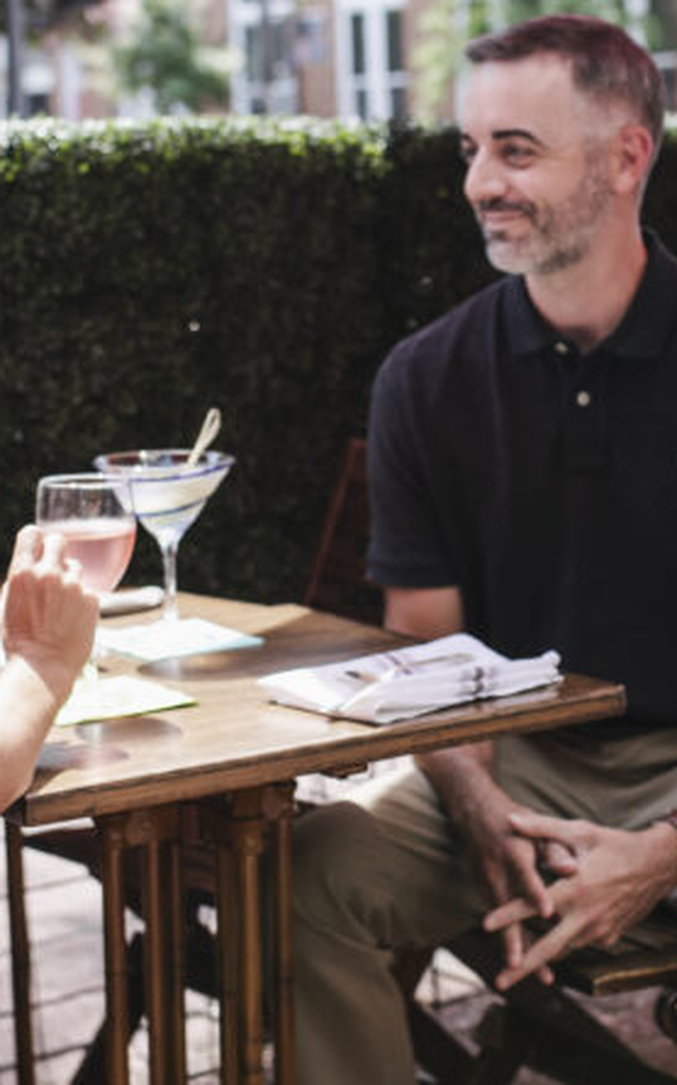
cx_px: 414
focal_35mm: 82
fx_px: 2425
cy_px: 422
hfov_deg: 15.9
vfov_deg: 25.2
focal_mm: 35
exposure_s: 1/1000
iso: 250
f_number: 3.5
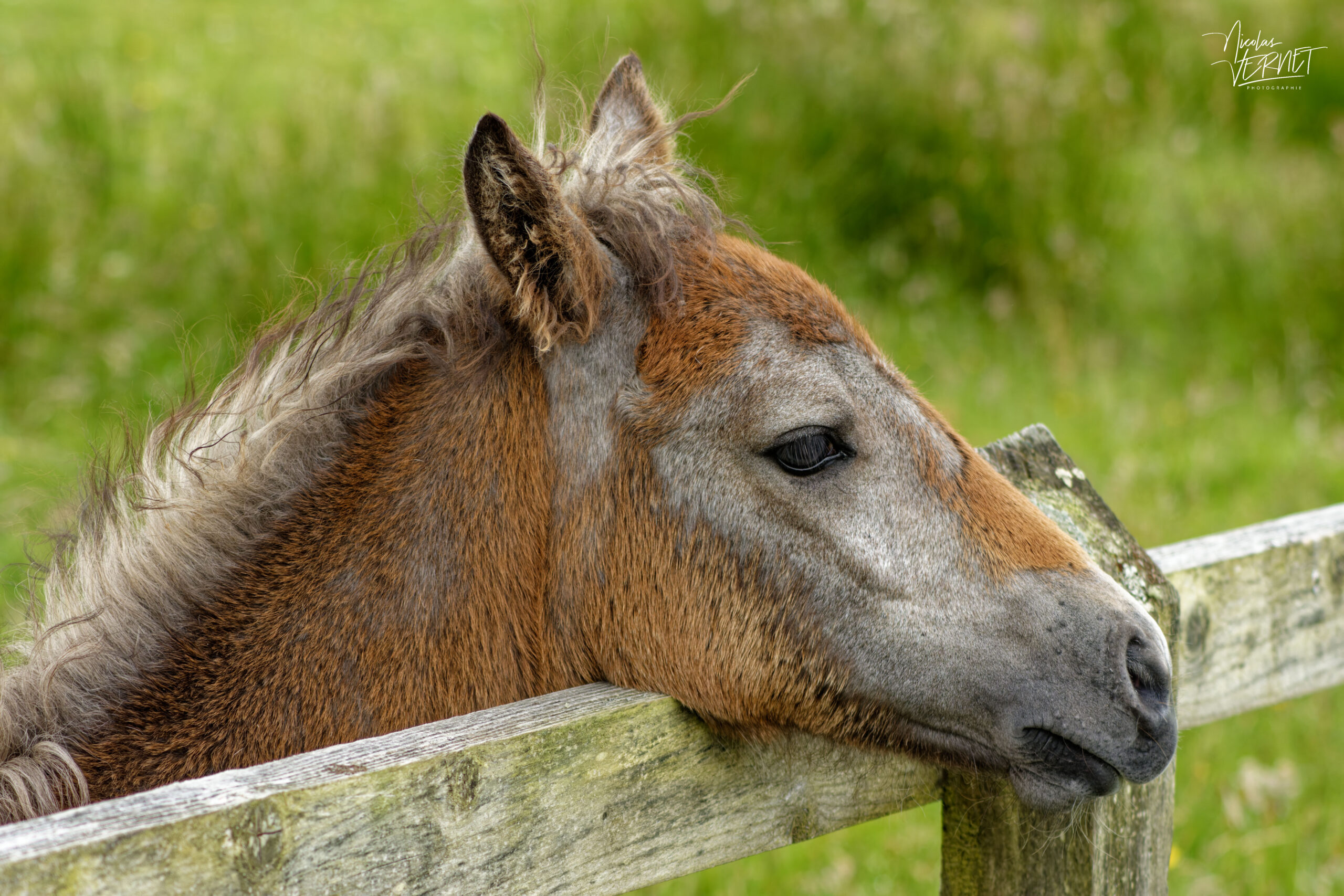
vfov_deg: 8.3
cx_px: 672
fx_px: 6160
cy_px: 448
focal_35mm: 165
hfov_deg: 12.5
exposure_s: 1/800
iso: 800
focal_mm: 110
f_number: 7.1
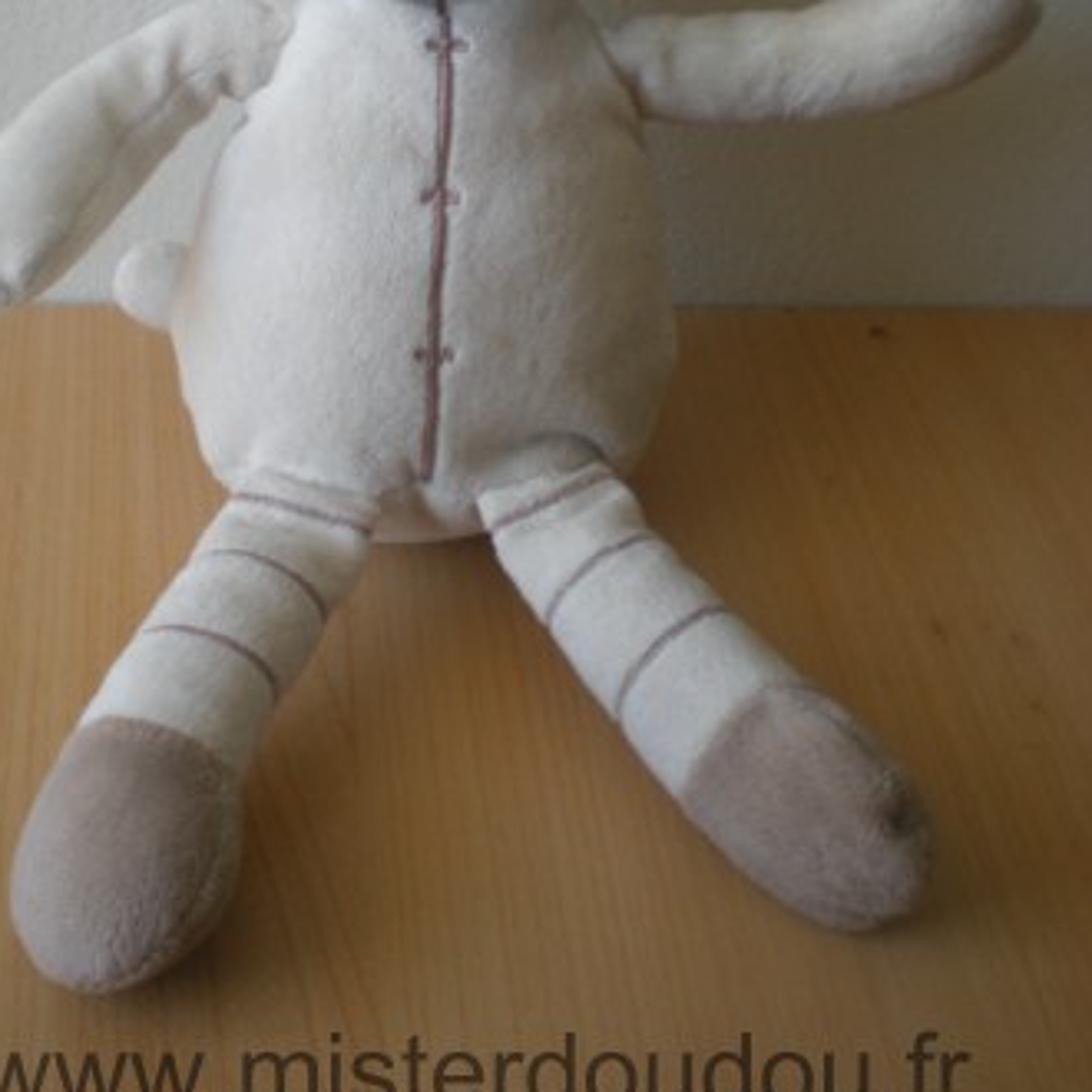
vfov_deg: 31.6
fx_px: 1892
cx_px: 470
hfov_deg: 32.2
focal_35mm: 53
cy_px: 278
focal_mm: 6.3
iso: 64
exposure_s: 1/86
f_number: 3.1
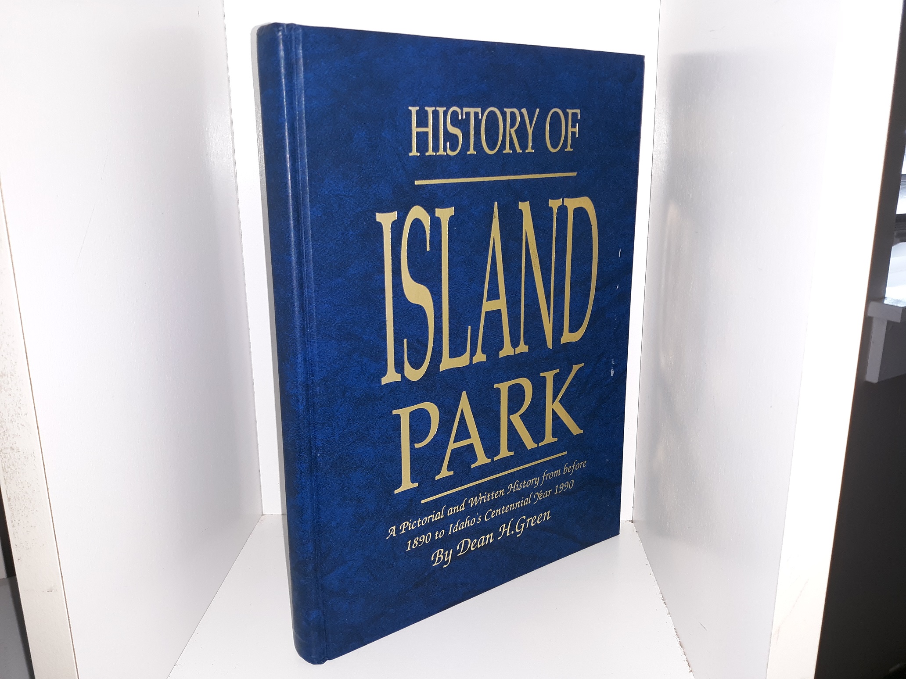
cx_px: 453
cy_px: 340
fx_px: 733
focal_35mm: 28
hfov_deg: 63.4
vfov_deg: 49.7
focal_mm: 3.7
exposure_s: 1/60
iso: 50
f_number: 1.7
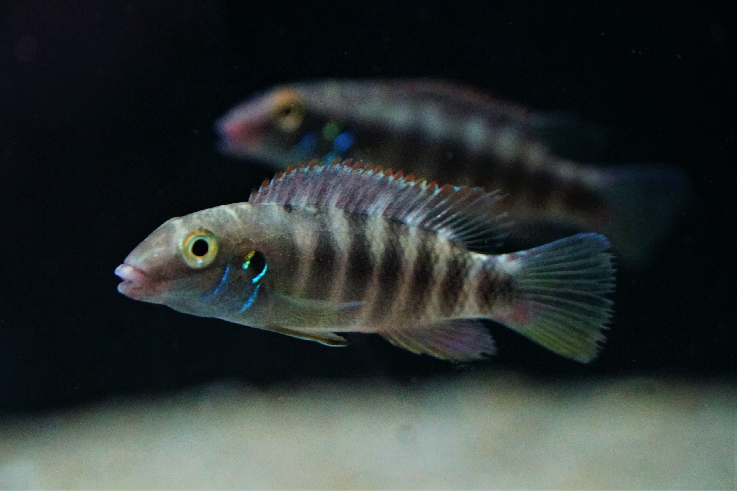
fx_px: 4145
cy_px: 246
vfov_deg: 6.8
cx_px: 368
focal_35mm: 202
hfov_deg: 10.2
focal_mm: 135
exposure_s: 1/200
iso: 10000
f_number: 5.6
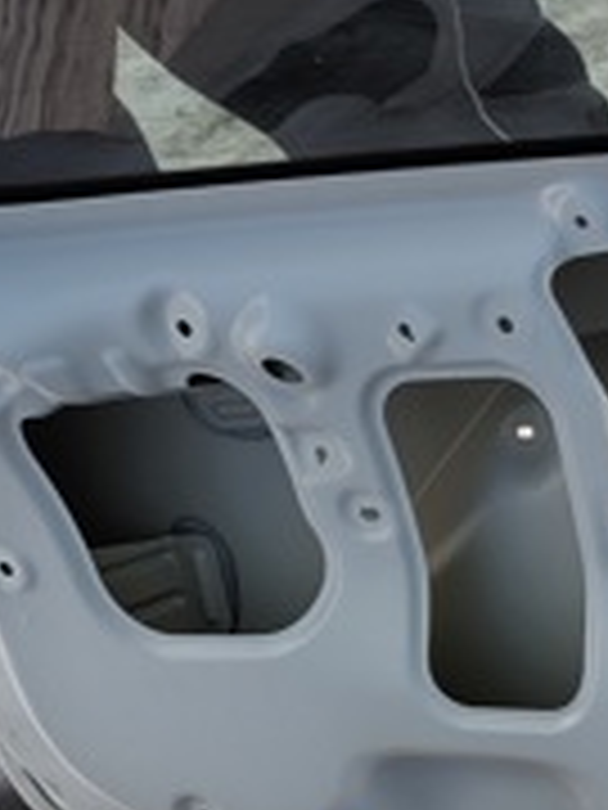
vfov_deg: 22.9
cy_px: 562
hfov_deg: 14.7
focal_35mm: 85
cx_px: 1173
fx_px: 1991
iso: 40
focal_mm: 6.81
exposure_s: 1/80.5
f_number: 1.85
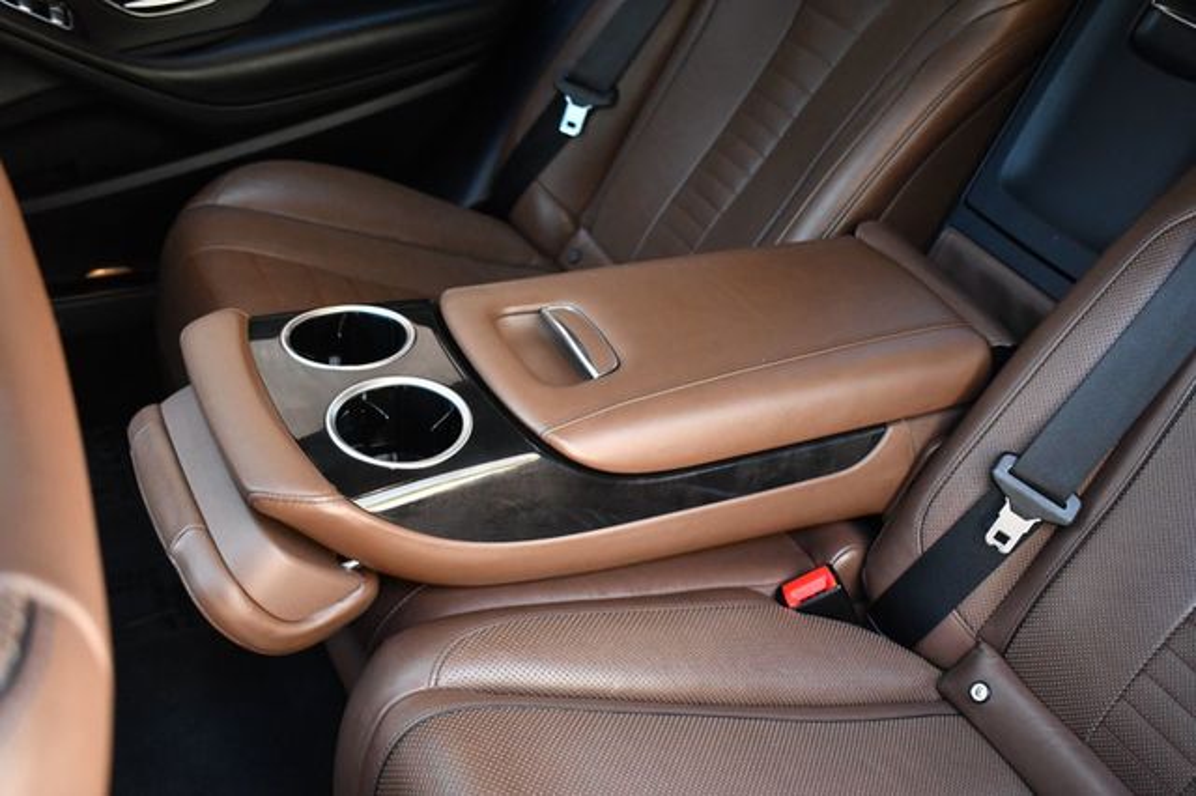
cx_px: 598
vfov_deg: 31.9
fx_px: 1395
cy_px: 398
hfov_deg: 46.4
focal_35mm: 42
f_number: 4.2
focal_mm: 28
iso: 2200
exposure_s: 1/125
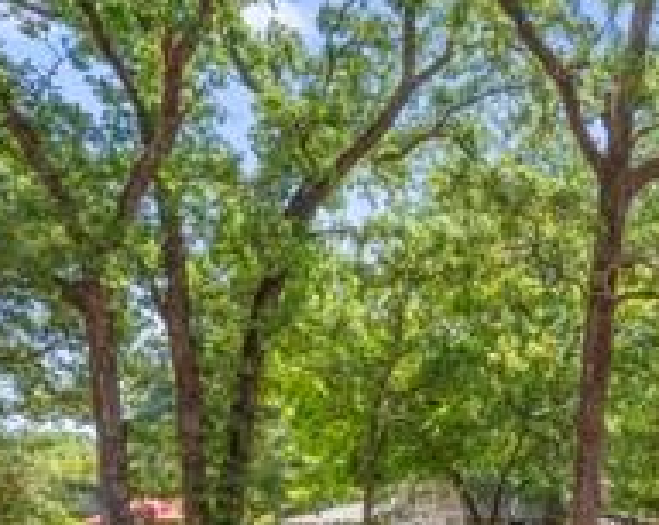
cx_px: 597
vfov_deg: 29.6
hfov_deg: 37.0
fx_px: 915
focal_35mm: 47
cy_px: 542
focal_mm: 16
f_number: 7.1
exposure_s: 1/250
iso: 800
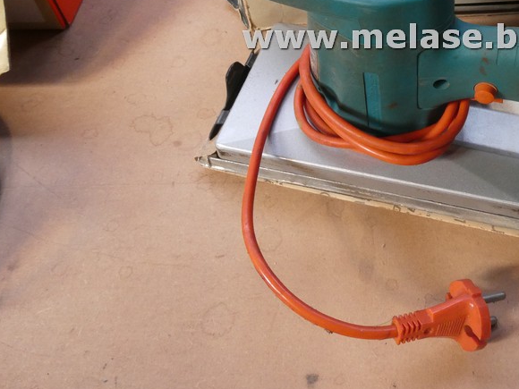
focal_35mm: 45
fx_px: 675
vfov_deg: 30.7
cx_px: 393
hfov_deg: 40.8
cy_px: 37
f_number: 3.3
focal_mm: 4.3
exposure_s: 1/125
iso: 250
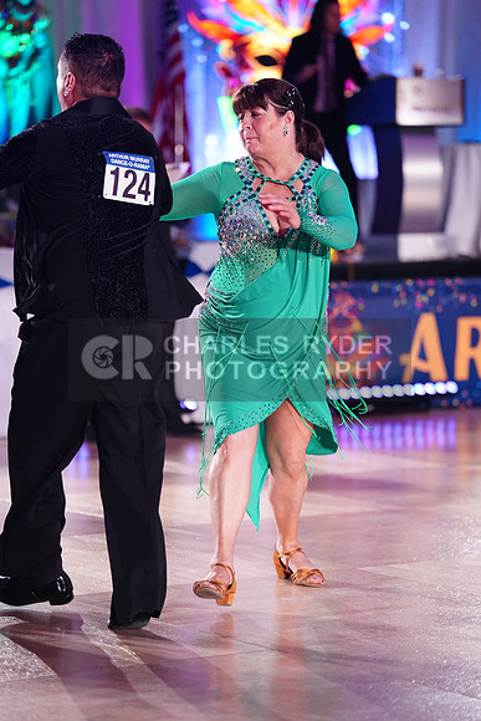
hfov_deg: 10.2
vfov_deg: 15.2
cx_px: 240
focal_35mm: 135
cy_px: 360
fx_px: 2704
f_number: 2.8
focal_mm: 135
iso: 2500
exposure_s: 1/640
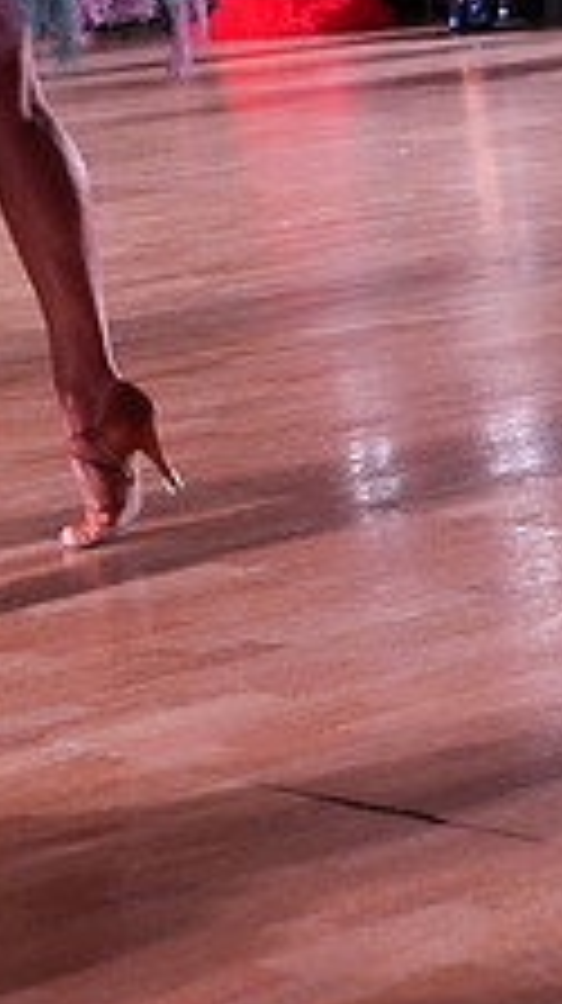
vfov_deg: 15.8
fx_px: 3480
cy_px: -158
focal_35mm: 131
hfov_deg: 9.2
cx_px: 38
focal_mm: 48
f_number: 5
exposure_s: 1/320
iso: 6400
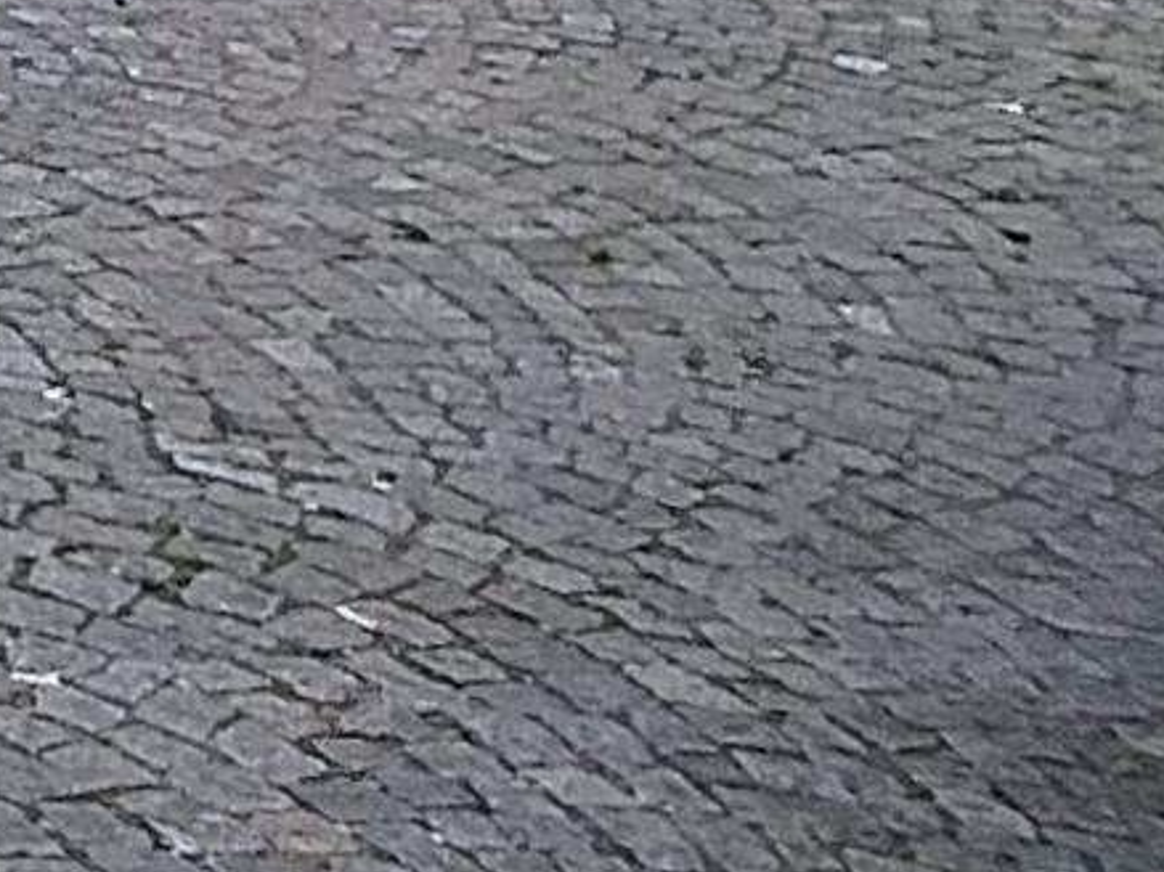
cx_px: -2243
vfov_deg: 10.5
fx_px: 4000
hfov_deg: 11.1
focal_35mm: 119
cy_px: -1291
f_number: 2.2
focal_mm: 1.66
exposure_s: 1/954
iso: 100
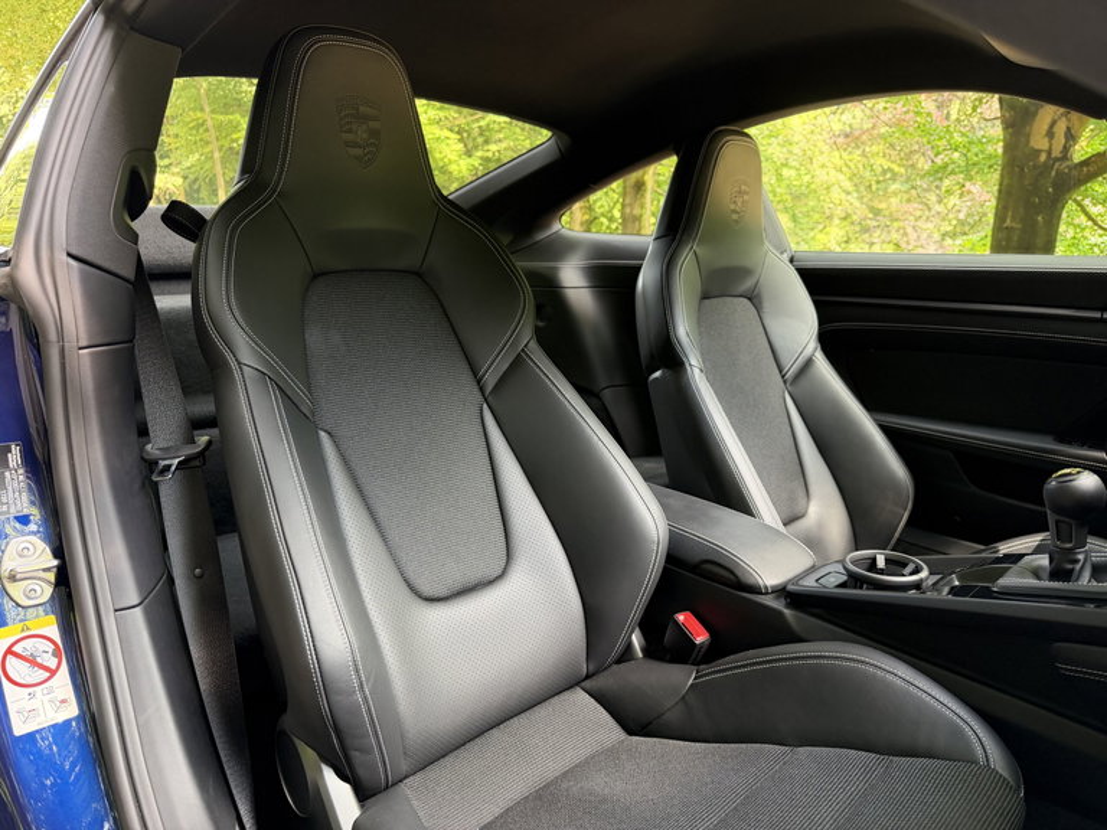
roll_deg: +1.2
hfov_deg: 71.6
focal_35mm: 24
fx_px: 768
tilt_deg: -13.0
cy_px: 415
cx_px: 554
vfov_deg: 56.8
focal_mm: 6.76
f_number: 1.78
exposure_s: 1/61
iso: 200
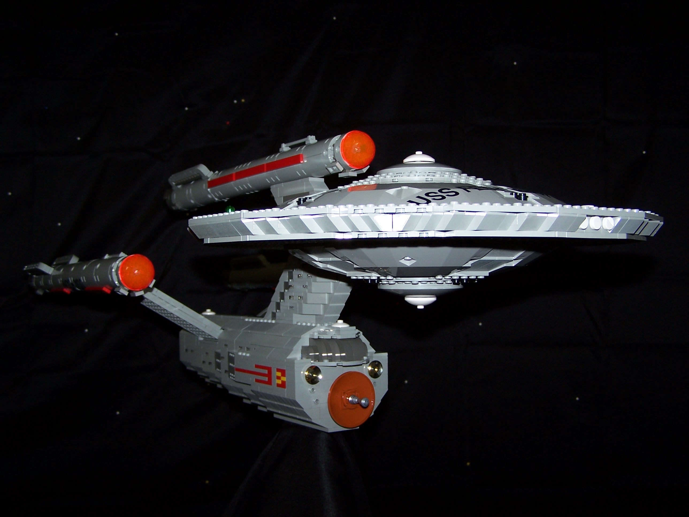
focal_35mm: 38
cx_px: 344
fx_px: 756
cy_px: 258
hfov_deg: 49.0
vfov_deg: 37.7
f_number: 2.8
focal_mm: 6.3
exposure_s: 1/60
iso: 80
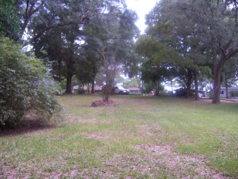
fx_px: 227
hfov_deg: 55.4
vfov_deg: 42.9
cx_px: 119
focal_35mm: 33
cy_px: 90
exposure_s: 1/60
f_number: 2.8
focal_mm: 5.5
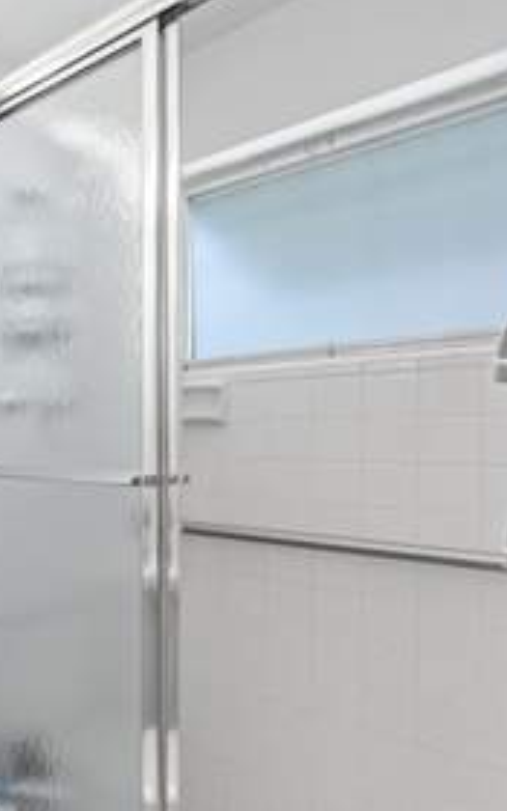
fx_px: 619
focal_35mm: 28
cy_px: 452
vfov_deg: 66.3
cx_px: -113
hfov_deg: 34.7
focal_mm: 16
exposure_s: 1/5
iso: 500
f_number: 11
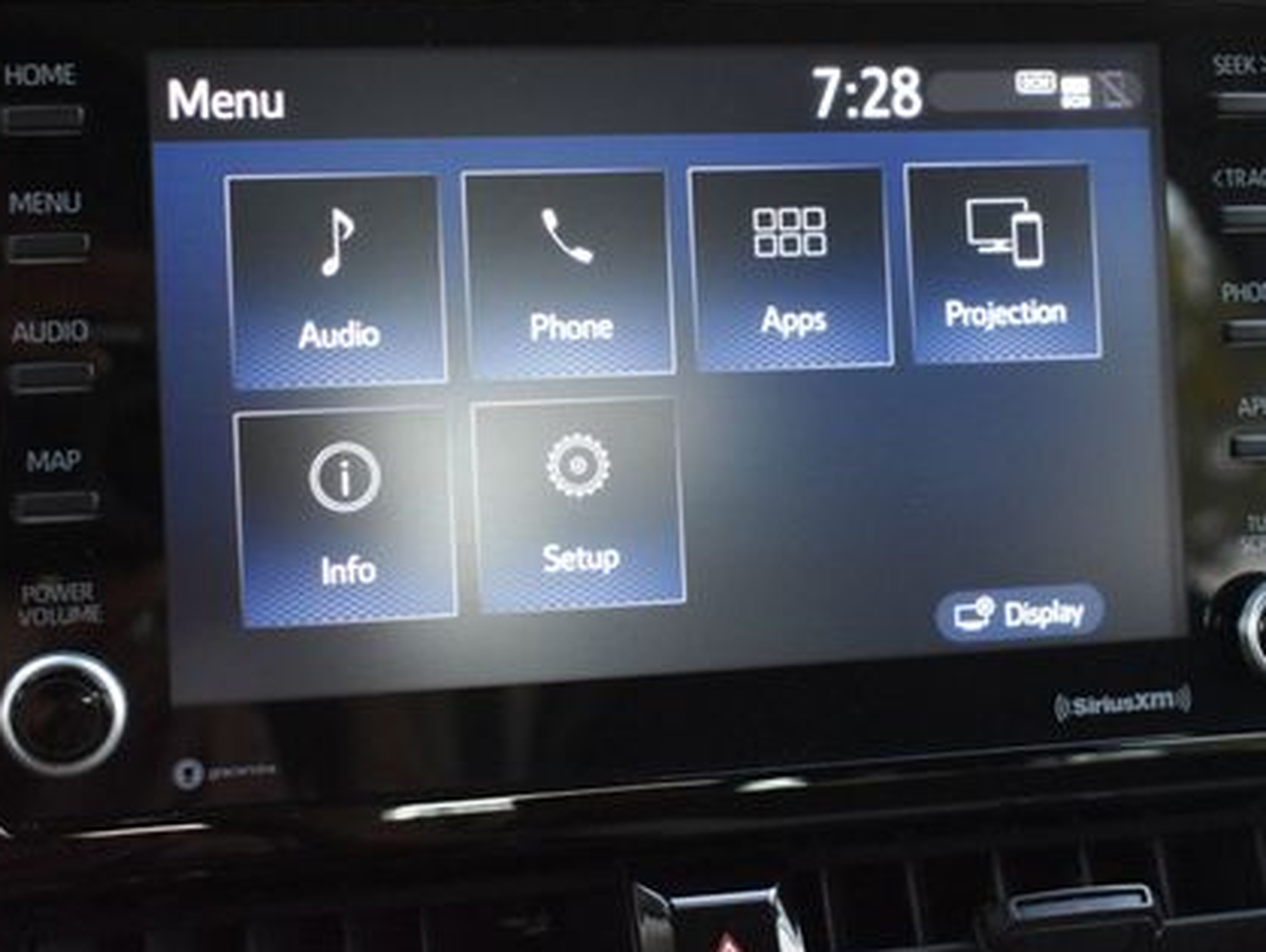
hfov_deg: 29.3
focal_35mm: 66
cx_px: 734
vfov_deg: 22.2
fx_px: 2416
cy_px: 342
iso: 2000
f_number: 4.2
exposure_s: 1/125
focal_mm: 30
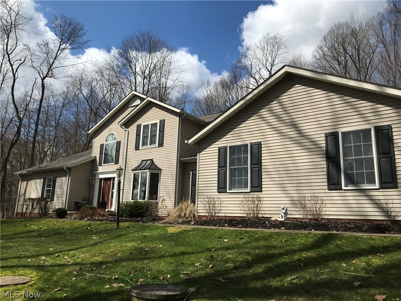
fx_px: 324
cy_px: 150
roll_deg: -1.9
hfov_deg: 63.4
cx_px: 200
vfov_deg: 49.7
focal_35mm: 28
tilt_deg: +12.5
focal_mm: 3.99
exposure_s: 1/3425
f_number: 1.8
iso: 20
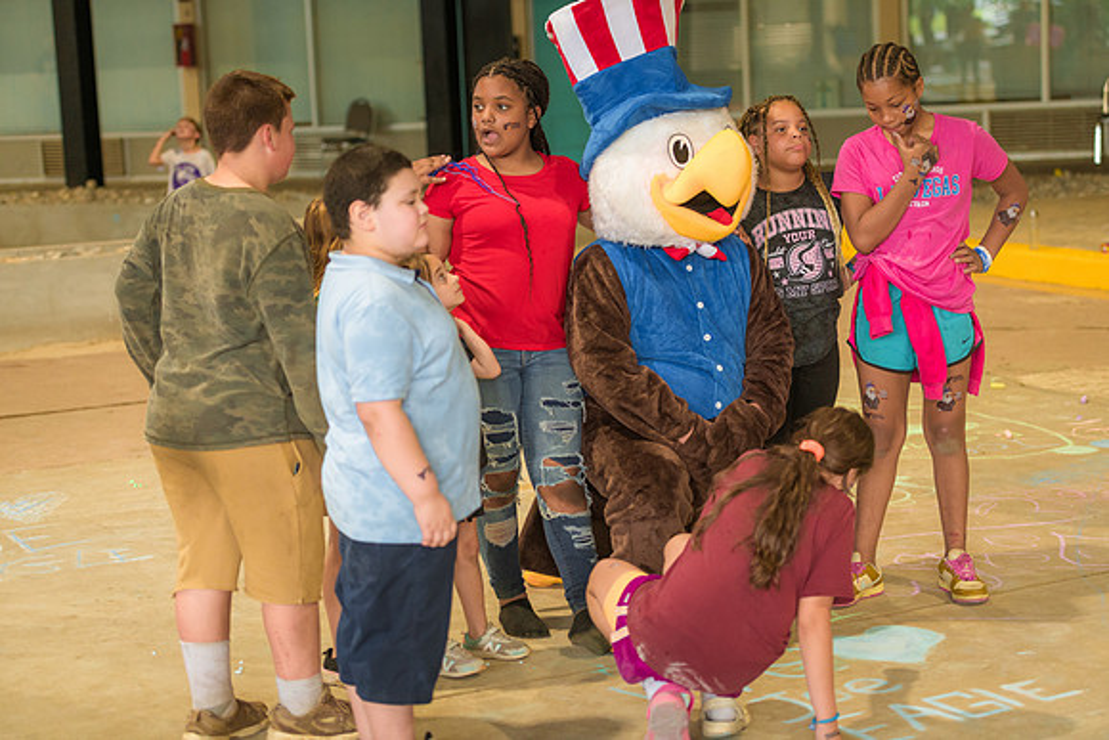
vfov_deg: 19.5
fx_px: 2157
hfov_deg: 28.8
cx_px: 554
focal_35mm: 70
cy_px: 370
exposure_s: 1/250
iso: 2800
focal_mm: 70
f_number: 2.8
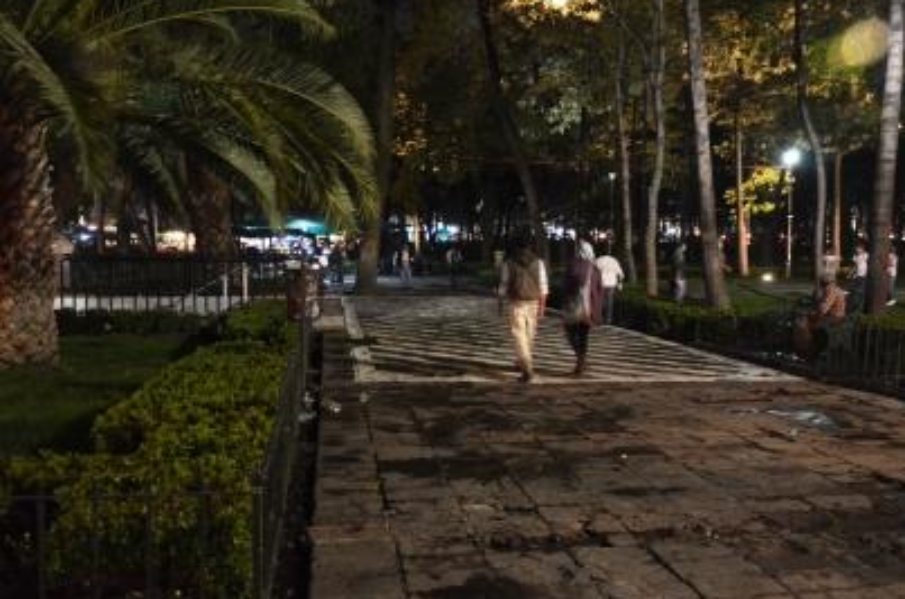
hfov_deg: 62.0
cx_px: 467
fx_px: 753
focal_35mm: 30
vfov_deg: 43.4
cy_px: 308
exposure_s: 1/5
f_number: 3.5
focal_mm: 18
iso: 1600
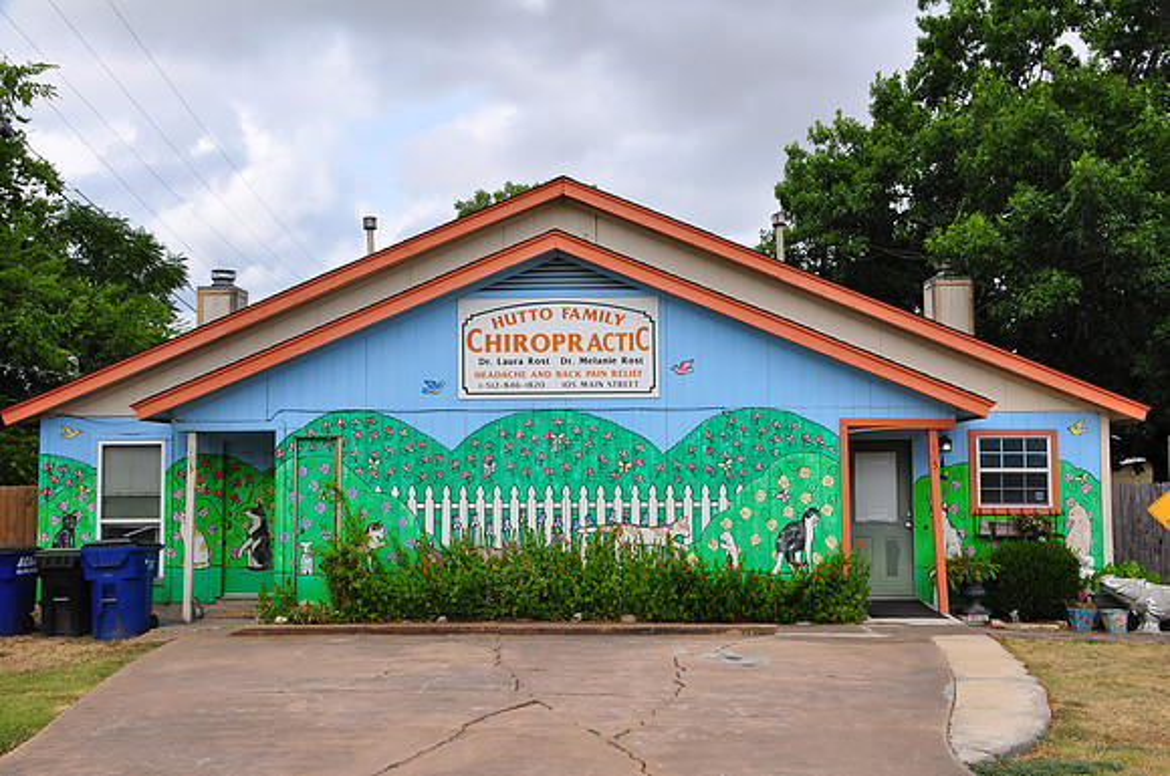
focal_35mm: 39
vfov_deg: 34.1
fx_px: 1266
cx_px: 585
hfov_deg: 49.6
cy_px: 388
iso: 200
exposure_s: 1/125
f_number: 14
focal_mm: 26
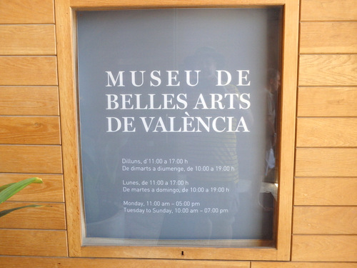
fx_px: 371
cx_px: 178
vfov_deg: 39.7
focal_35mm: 36
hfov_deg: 51.4
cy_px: 134
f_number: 4.5
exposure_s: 1/60
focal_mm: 6.4
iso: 320
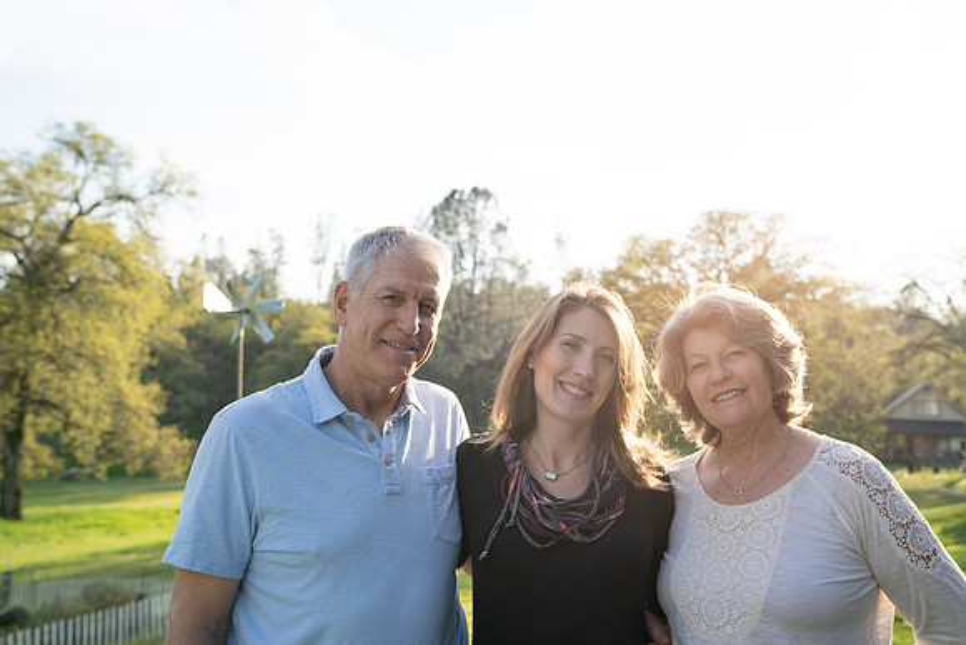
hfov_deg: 53.1
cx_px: 483
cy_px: 322
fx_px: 966
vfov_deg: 36.9
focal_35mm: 36
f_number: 4.5
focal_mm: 36
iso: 125
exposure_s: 1/250
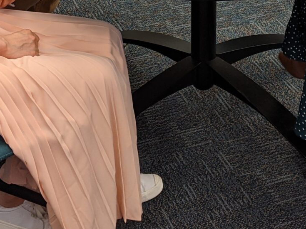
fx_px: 831
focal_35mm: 94
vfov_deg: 15.0
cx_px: 184
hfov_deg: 20.8
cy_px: -69
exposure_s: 1/30
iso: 58
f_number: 1.8
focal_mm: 4.44
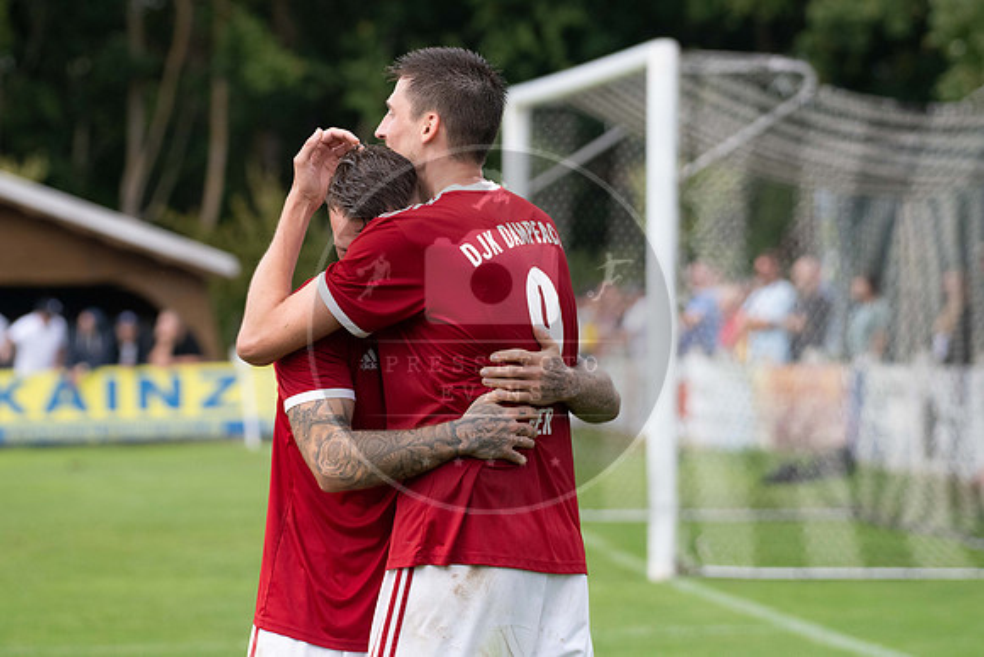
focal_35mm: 231
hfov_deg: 8.9
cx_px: 468
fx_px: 6302
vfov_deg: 6.0
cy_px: 278
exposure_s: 1/1600
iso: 1600
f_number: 5.6
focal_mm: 200
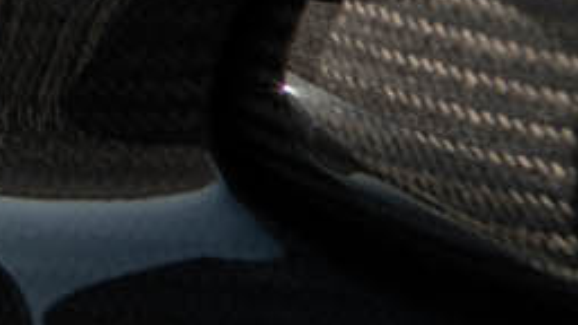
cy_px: -609
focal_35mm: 550
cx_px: -973
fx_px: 8429
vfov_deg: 2.2
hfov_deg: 3.8
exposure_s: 1/125
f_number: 5
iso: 64
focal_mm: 70
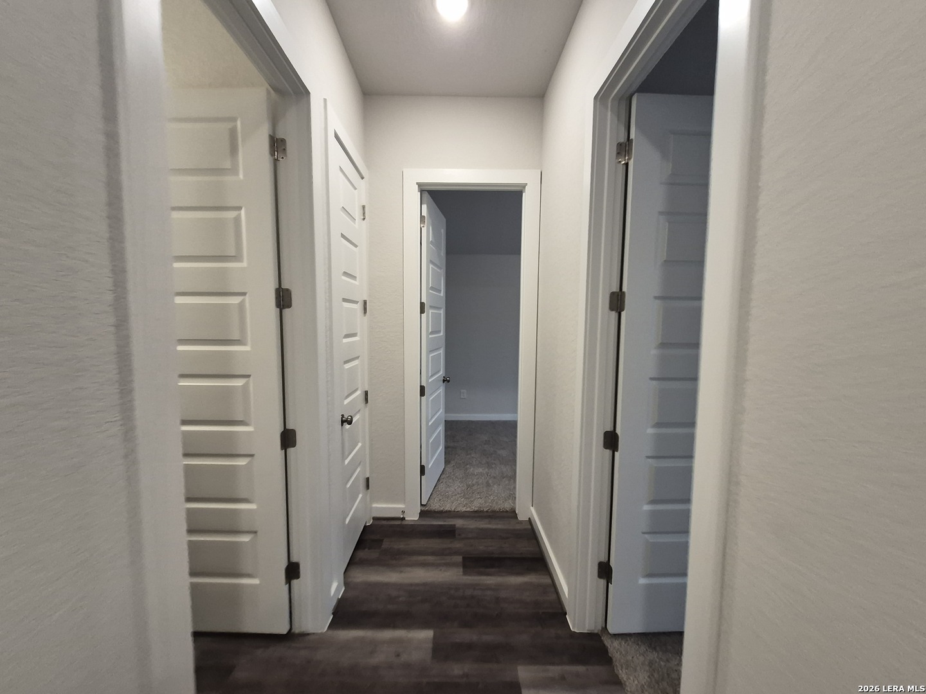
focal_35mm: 13
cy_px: 347
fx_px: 348
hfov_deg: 106.2
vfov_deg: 89.9
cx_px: 463
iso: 250
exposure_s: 1/60
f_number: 2.2
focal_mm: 1.74
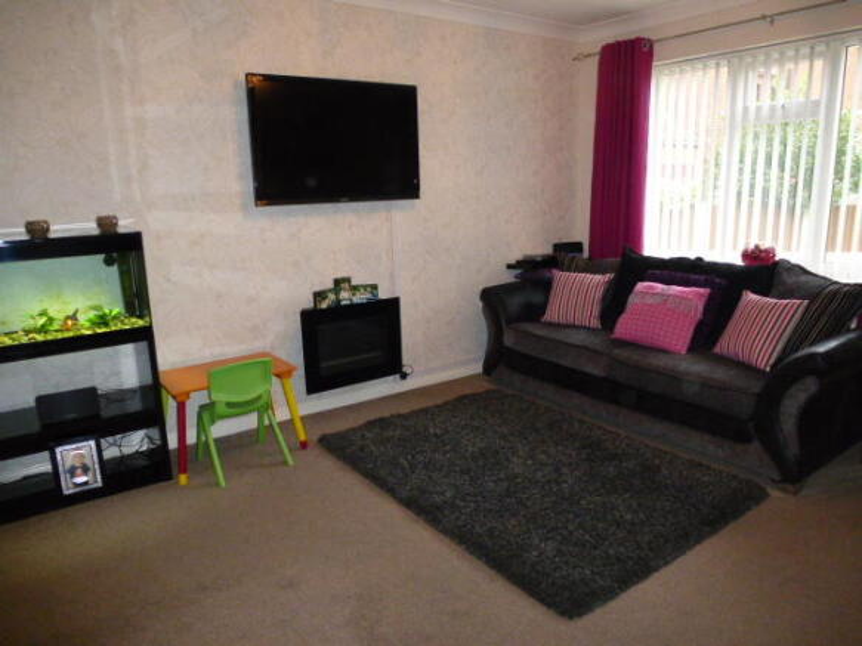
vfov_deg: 56.8
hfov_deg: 71.6
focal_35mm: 24
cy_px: 323
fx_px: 598
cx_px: 431
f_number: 3.3
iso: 800
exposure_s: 1/60
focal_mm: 4.3
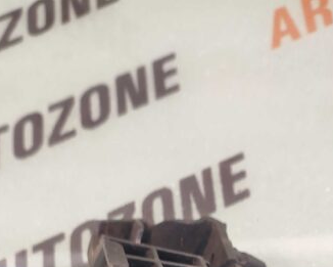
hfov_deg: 36.0
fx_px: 513
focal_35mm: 52
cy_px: 490
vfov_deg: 20.2
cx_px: 151
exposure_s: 1/33
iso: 206
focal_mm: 4.74
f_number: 1.79
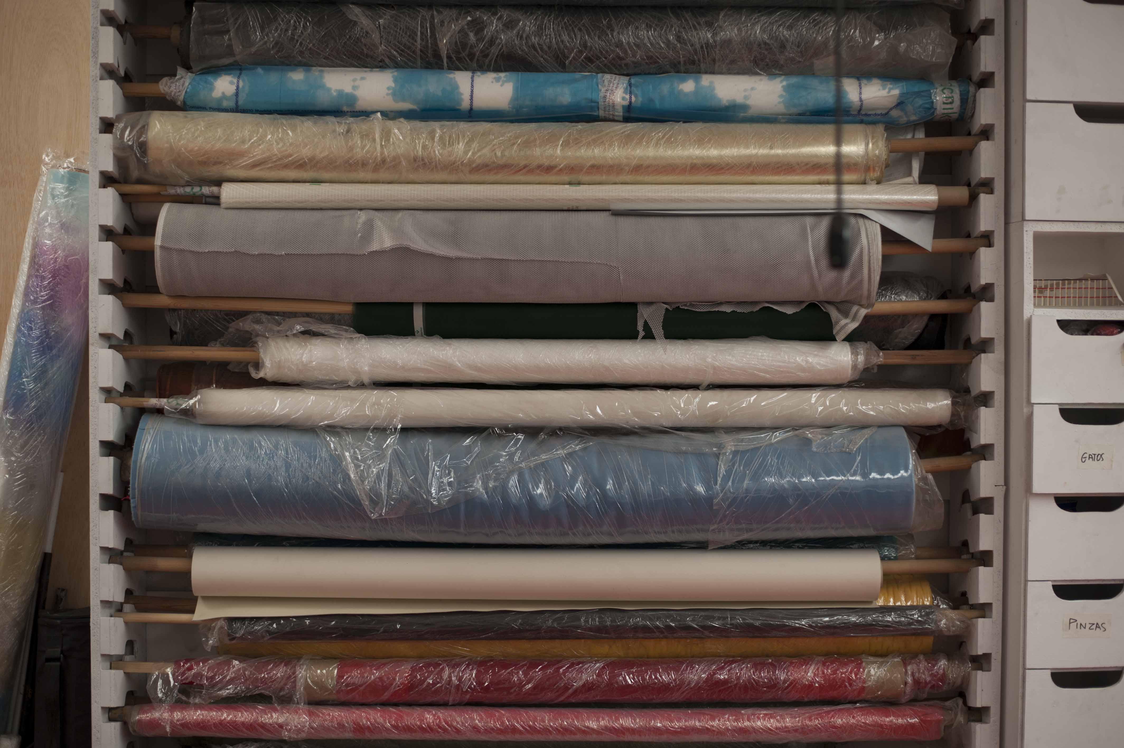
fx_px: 1560
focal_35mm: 50
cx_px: 562
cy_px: 374
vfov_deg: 27.0
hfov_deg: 39.6
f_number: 2.2
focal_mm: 50
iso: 200
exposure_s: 1/100
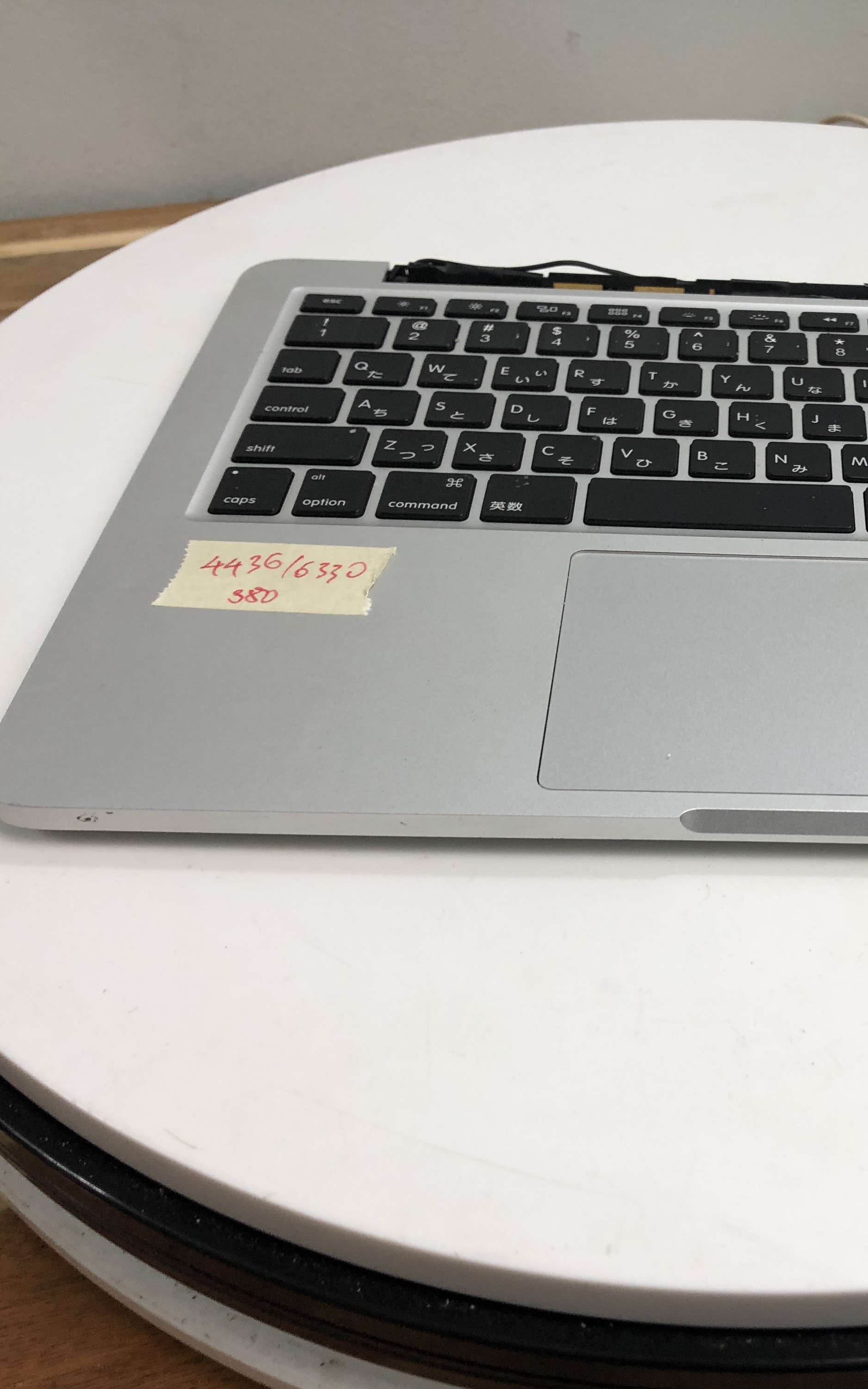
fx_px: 1514
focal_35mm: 40
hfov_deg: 30.4
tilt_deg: -41.2
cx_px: 801
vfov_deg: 49.3
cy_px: 701
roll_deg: -2.5
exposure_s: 1/50
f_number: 1.8
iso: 25
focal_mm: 3.99
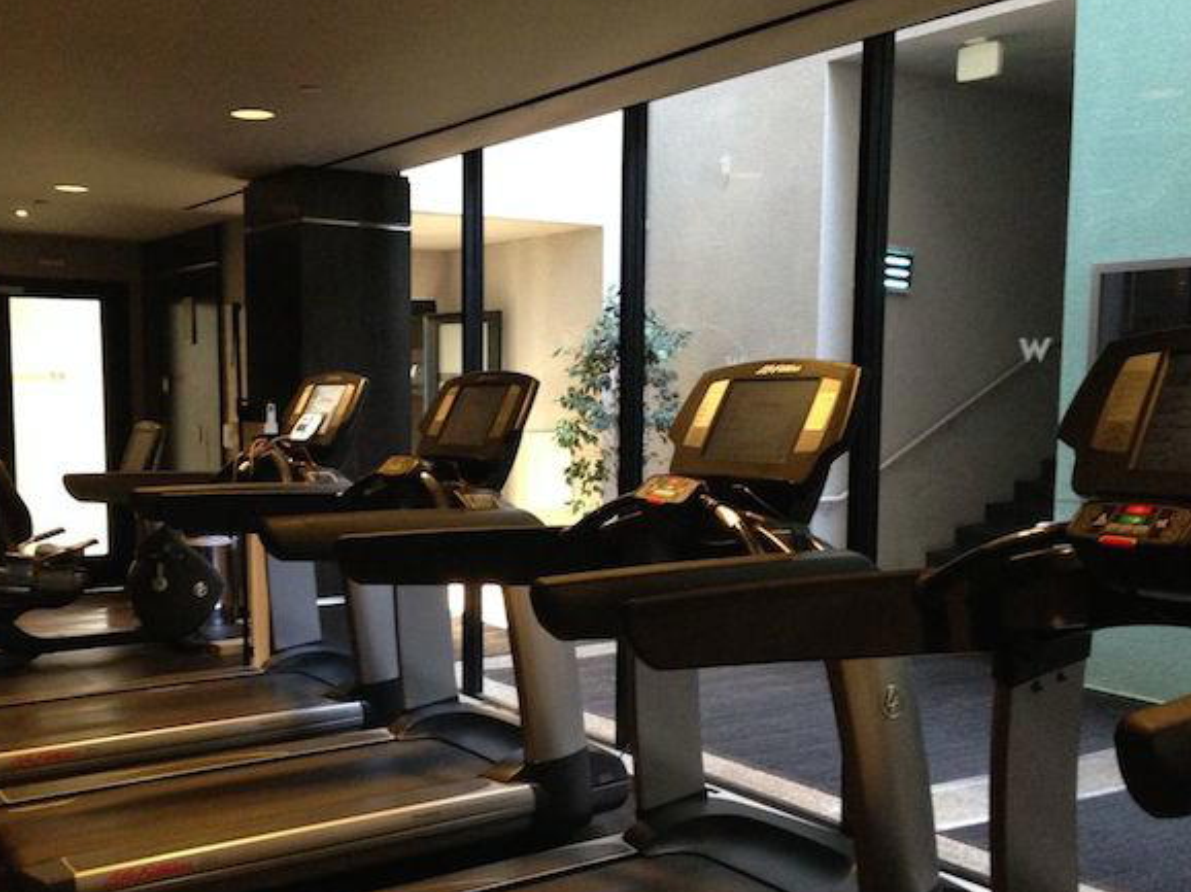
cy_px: 508
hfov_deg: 46.6
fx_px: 1376
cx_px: 499
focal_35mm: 40
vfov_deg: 35.9
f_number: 2.4
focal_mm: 4.12
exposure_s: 1/15
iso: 400
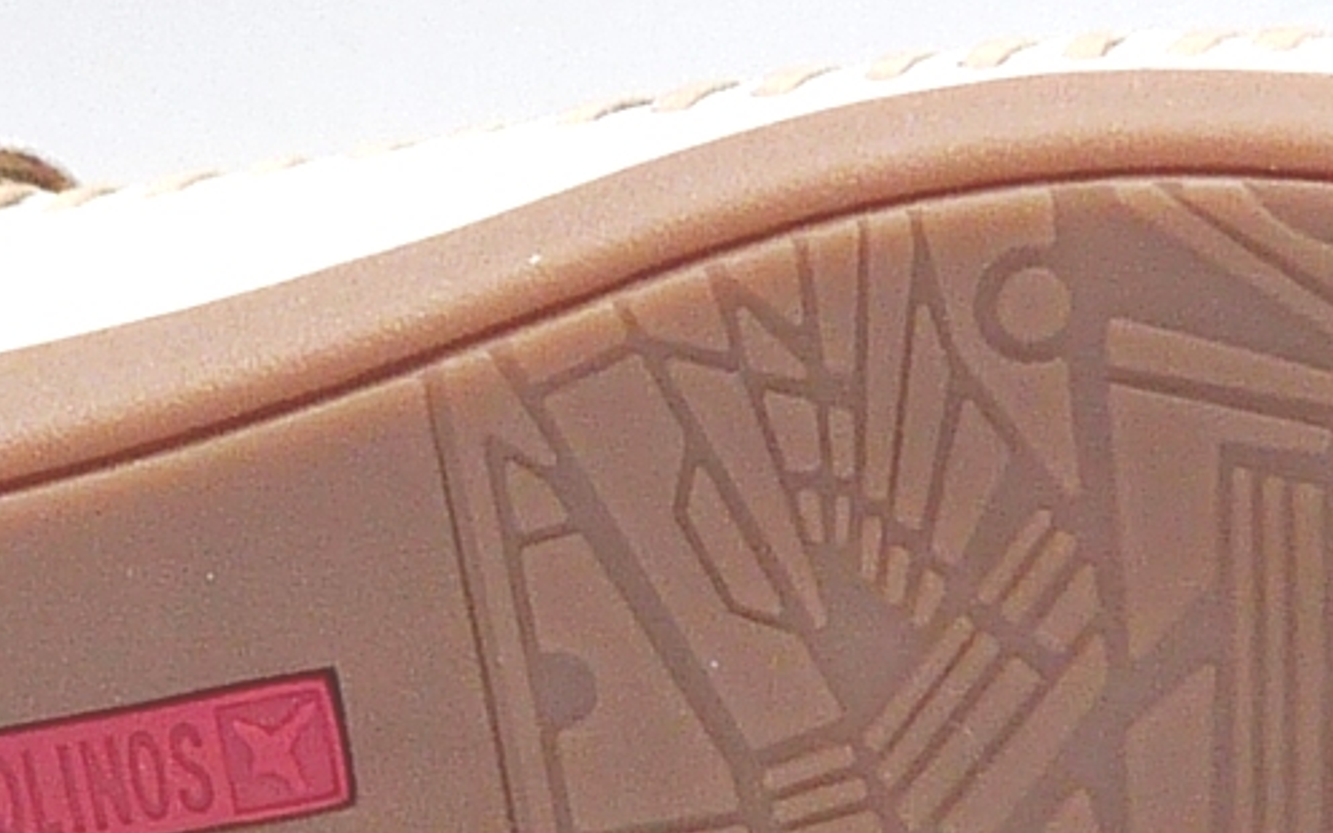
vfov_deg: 7.7
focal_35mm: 171
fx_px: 6212
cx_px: 441
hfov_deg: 12.2
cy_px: 709
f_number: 4
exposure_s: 1/250
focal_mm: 5
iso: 100
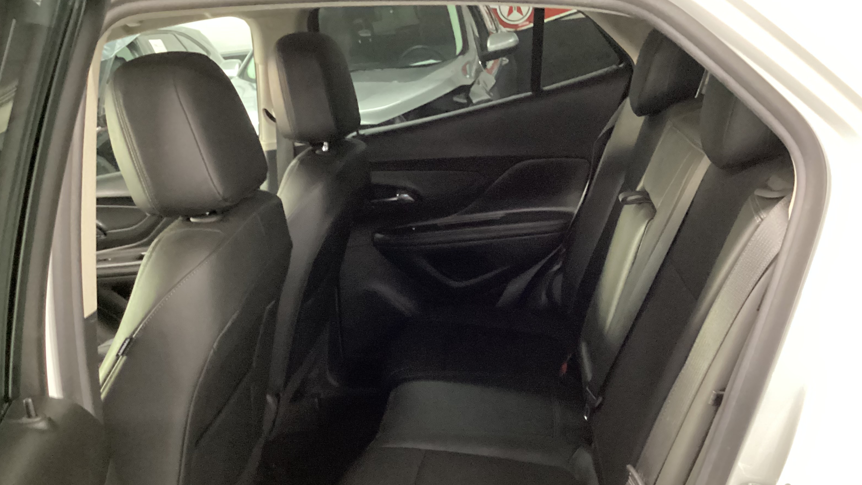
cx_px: 431
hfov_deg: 56.6
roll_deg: +6.1
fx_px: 800
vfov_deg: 33.5
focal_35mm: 35
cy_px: 319
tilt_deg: -23.7
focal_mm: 3.3
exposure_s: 1/17
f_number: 2.4
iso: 640
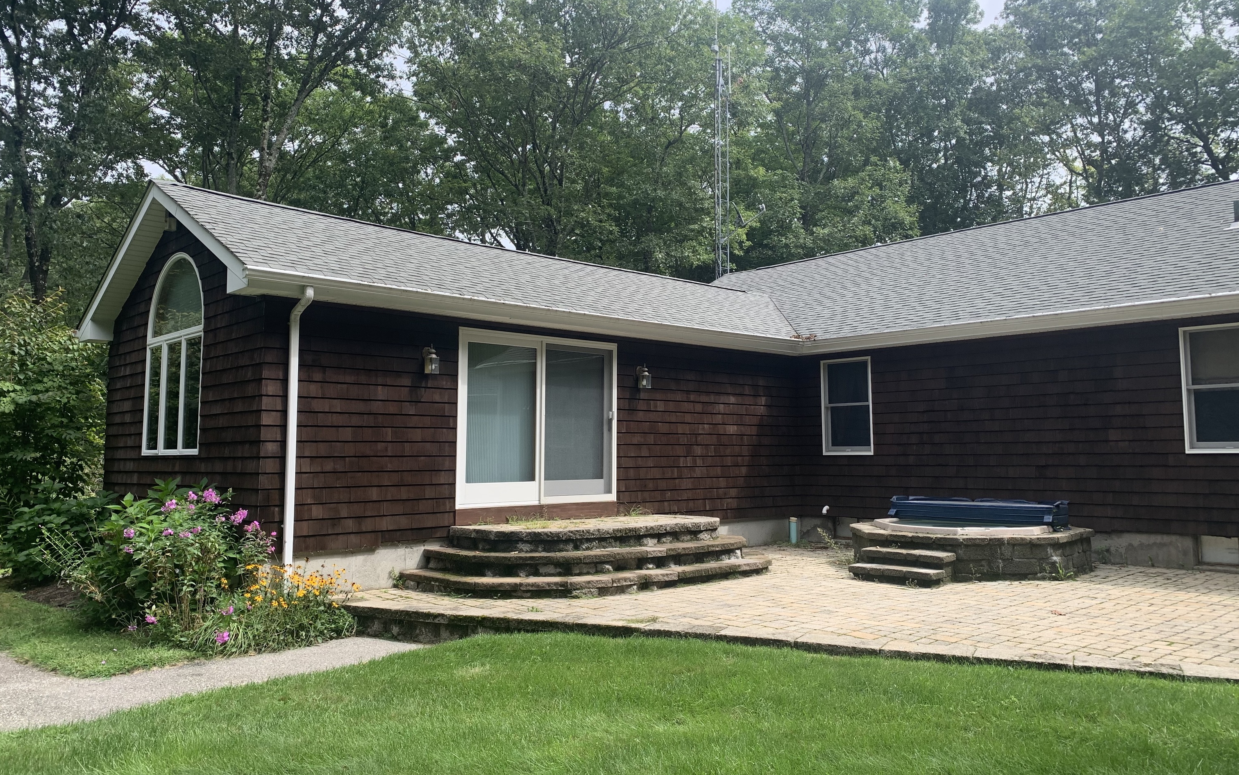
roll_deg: +0.6
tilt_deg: +5.3
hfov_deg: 66.5
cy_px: 387
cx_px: 619
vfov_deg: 44.5
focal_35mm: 28
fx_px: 945
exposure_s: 1/687
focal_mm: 4.25
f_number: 1.8
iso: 25
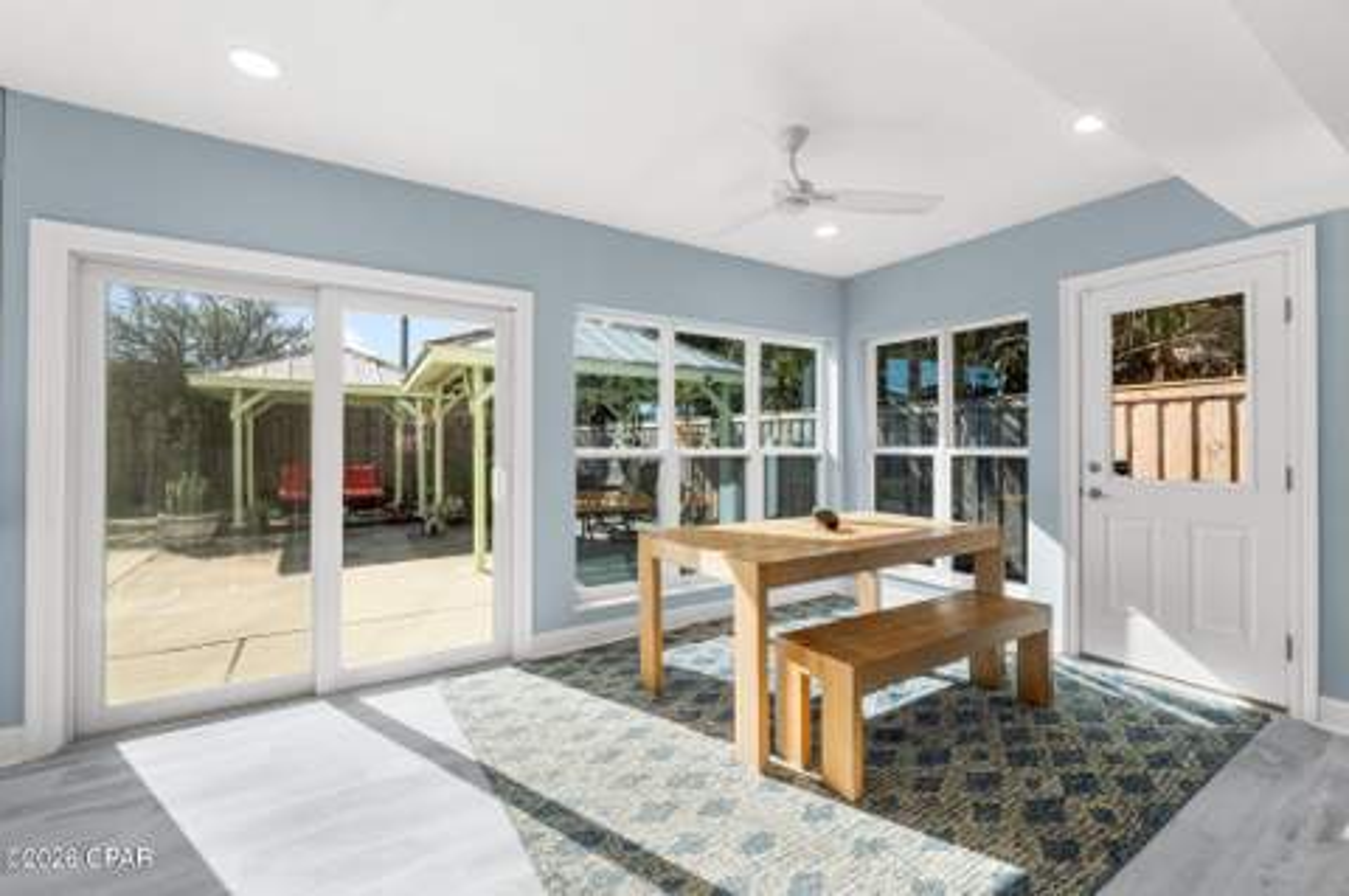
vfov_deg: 77.2
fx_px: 561
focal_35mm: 15
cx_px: 674
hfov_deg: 100.4
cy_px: 448
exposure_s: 1/320
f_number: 9
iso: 400
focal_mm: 10
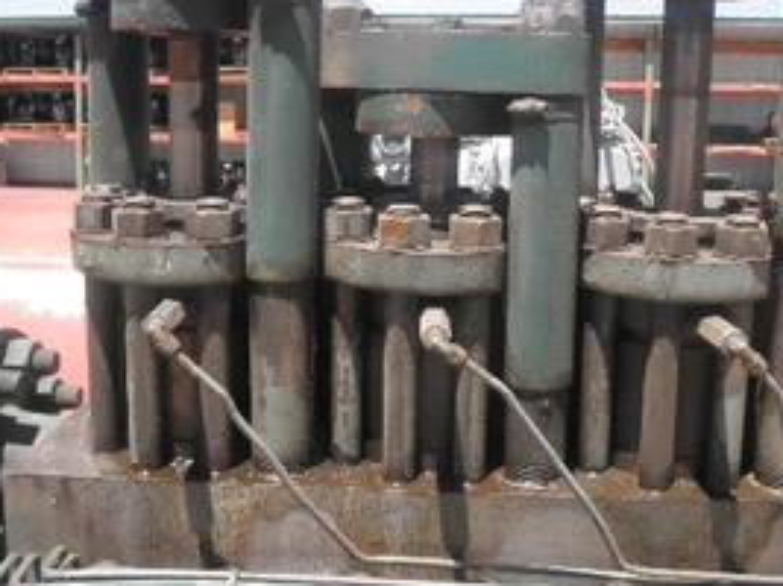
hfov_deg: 44.8
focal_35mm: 42
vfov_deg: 34.2
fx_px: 950
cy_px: 223
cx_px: 431
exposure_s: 1/500
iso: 64
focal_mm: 5
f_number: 3
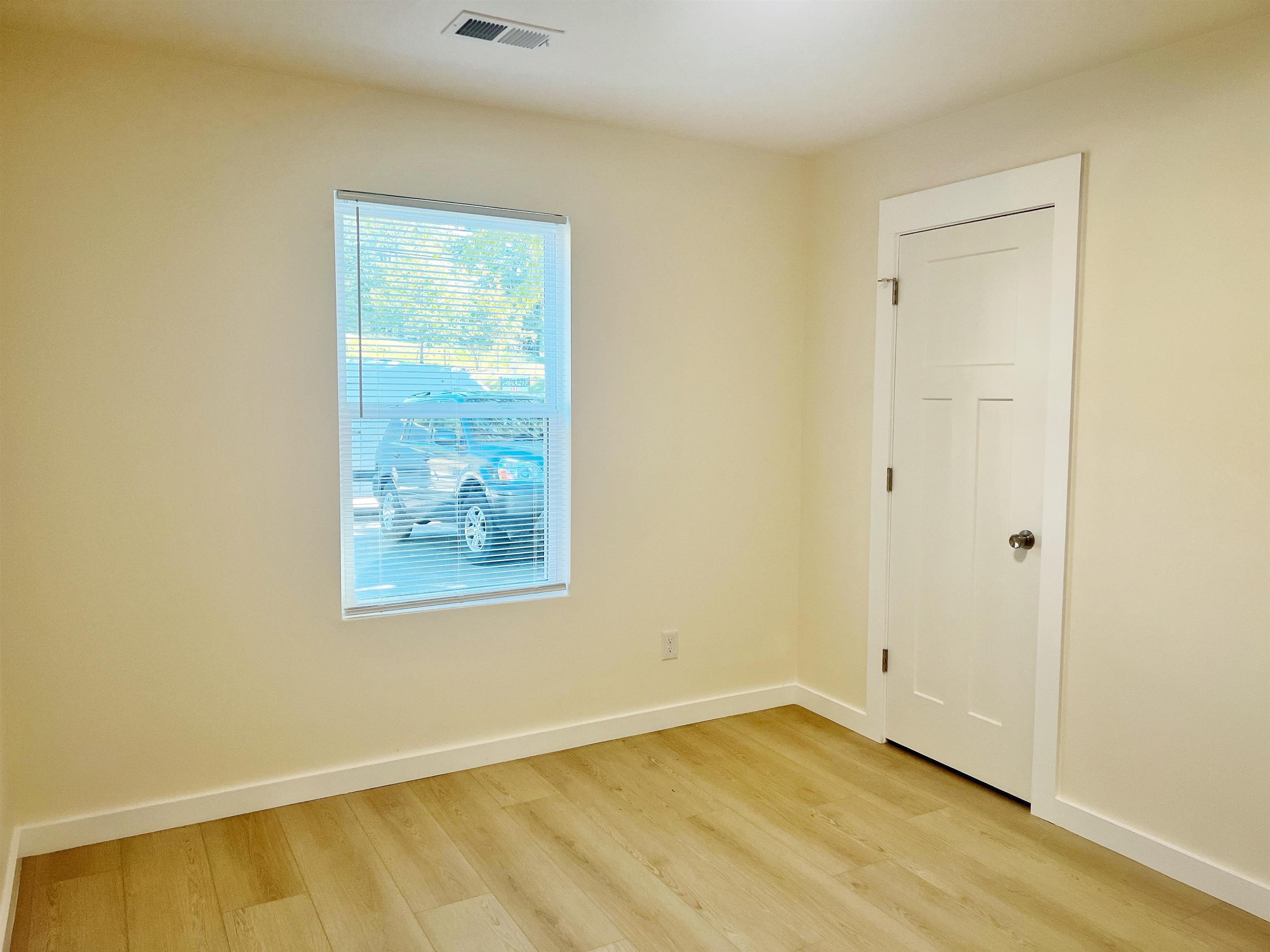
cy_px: 476
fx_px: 954
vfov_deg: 53.1
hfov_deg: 67.3
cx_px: 635
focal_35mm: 26
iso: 80
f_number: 1.5
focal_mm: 5.7
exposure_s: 1/120
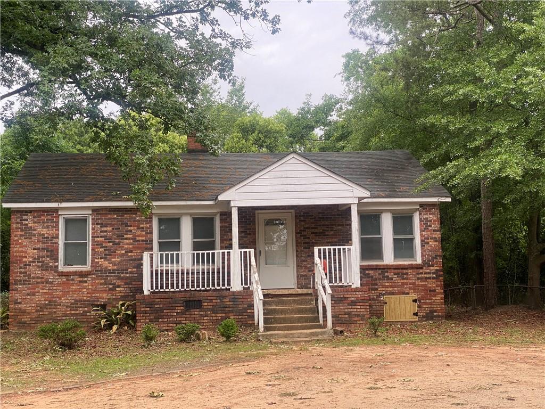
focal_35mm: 52
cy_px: 204
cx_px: 272
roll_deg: +1.8
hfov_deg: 36.8
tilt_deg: +7.0
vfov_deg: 28.0
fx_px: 819
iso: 20
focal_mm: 6
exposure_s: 1/227
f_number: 2
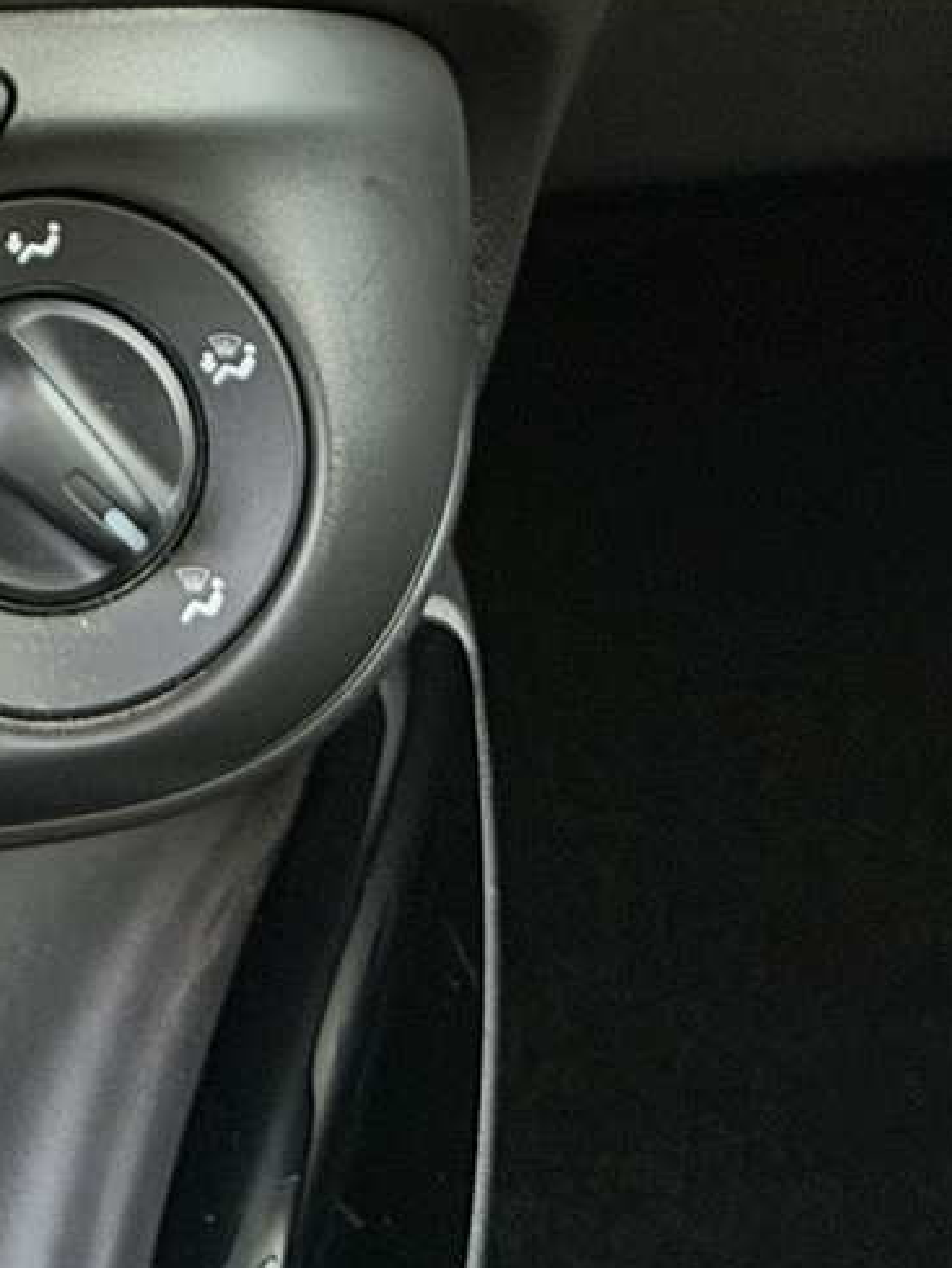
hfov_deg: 7.3
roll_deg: +0.7
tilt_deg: -15.0
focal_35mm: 201
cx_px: -444
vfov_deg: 9.4
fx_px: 7367
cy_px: -1006
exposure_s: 1/40
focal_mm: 6.76
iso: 320
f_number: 1.78
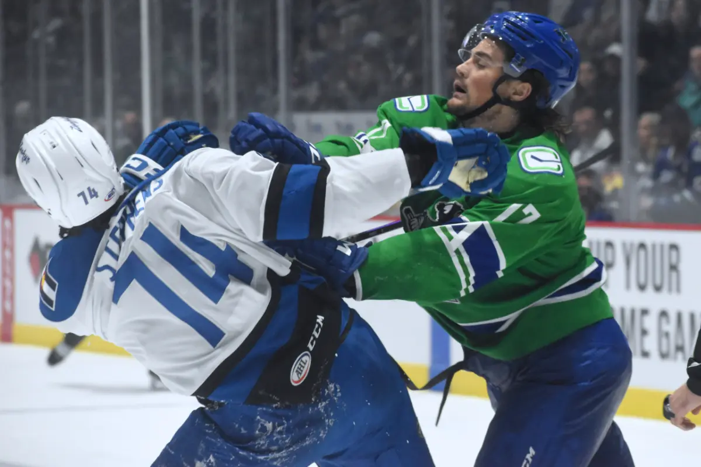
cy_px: 234
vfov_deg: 7.6
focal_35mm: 180
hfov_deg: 11.4
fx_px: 3503
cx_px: 350
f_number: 5.6
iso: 5000
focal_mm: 120
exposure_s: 1/640
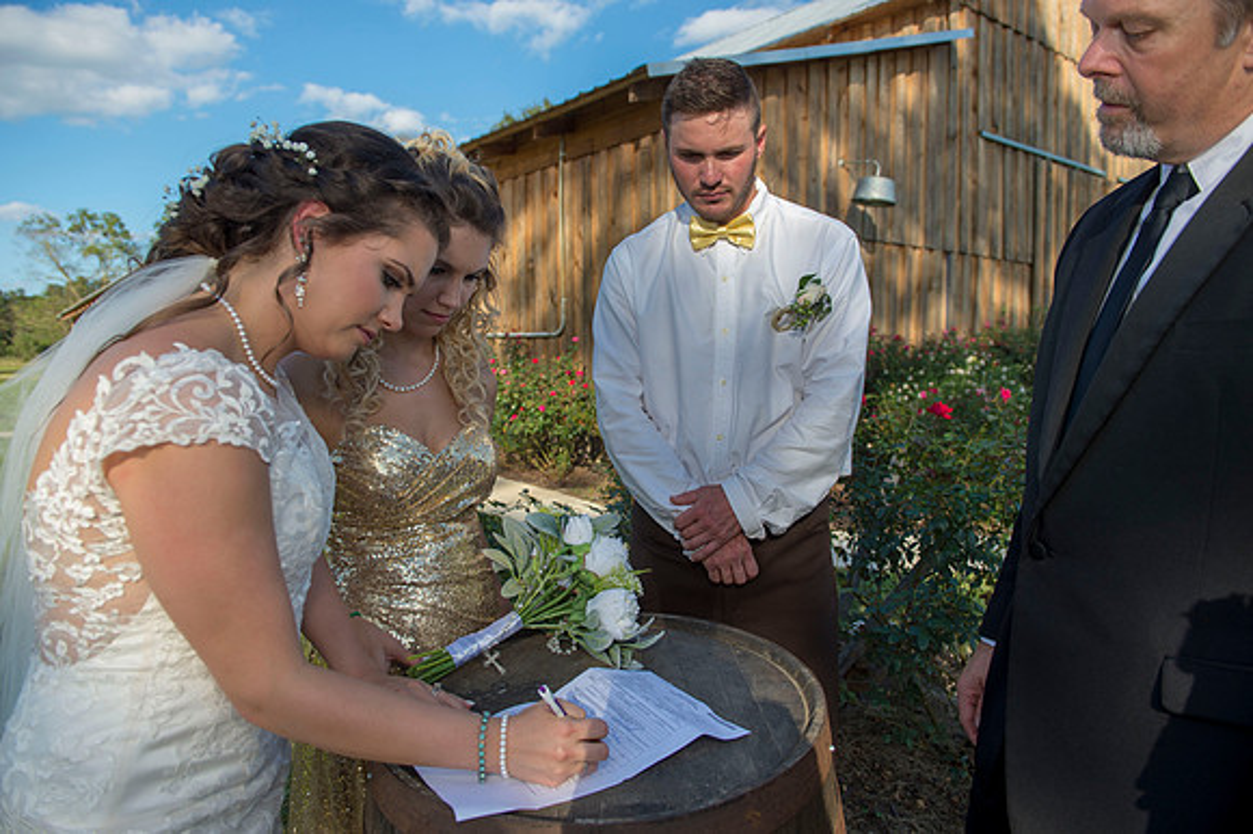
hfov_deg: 73.8
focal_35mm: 24
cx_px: 626
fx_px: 835
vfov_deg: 53.1
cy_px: 417
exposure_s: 1/800
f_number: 4.5
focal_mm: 24
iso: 200
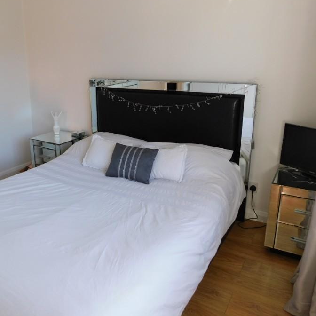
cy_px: 144
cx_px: 113
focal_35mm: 31
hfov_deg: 51.8
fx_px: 320
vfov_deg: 52.5
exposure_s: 1/60
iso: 125
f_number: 3
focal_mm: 4
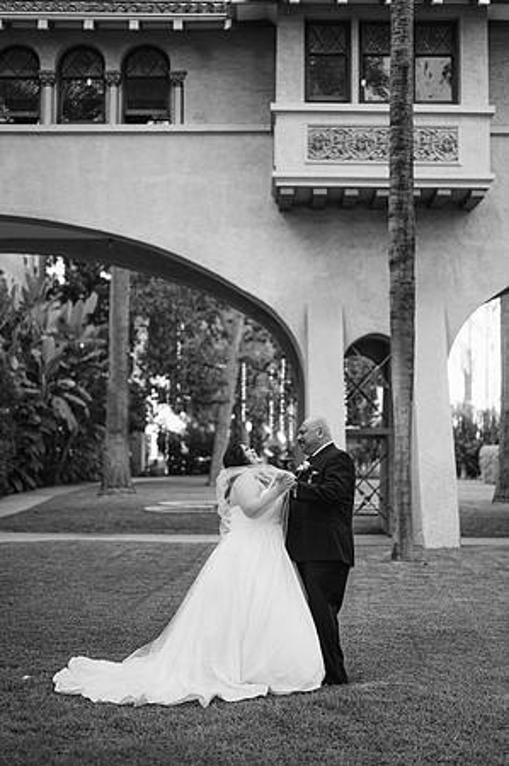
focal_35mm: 50
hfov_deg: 26.9
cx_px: 254
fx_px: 1063
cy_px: 383
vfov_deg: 39.6
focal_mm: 50
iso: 280
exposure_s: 1/1250
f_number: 1.8
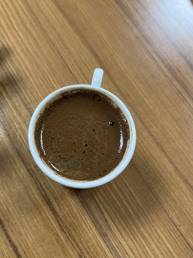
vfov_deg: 59.8
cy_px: 144
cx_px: 89
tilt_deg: -74.2
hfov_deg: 46.8
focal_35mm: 30
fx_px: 223
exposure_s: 1/60
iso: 200
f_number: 1.6
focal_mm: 5.1
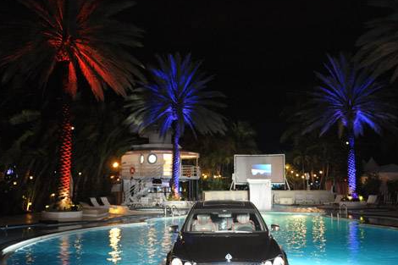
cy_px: 156
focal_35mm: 37
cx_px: 235
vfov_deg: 35.8
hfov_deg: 51.6
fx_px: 409
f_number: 2.8
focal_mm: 29
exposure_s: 1/20
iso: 2500
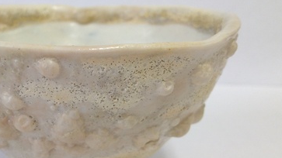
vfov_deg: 19.0
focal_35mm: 63
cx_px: 73
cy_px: 117
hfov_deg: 32.7
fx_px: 471
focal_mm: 4.28
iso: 80
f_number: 2.4
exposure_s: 1/60
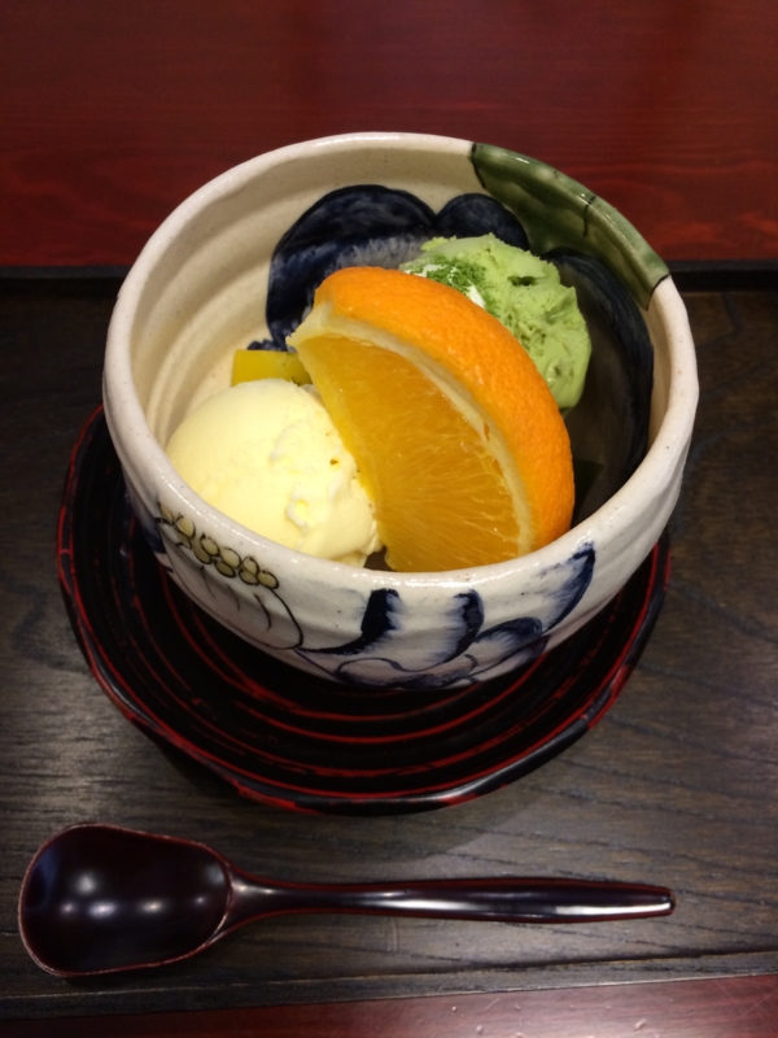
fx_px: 869
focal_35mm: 29
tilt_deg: -63.0
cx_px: 389
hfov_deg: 48.2
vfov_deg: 61.7
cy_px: 519
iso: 100
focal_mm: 4.15
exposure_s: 1/30
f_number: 2.2
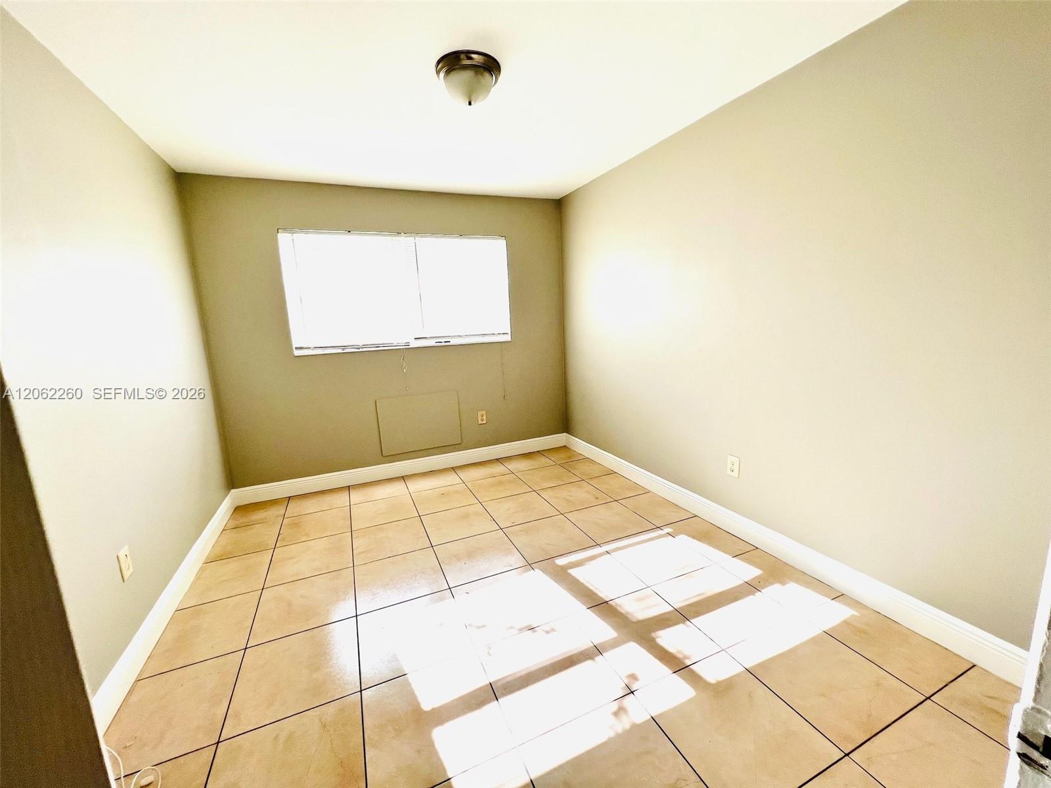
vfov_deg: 89.9
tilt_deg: -9.9
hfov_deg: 106.2
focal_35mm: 13
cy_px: 394
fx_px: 395
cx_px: 526
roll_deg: +3.0
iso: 32
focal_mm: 1.57
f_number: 1.8
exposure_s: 1/261
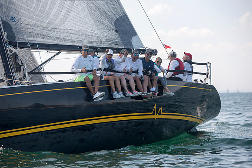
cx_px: 126
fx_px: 1015
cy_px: 84
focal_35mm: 145
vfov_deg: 9.5
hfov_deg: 14.2
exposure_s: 1/1600
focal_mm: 145
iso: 320
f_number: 4.5
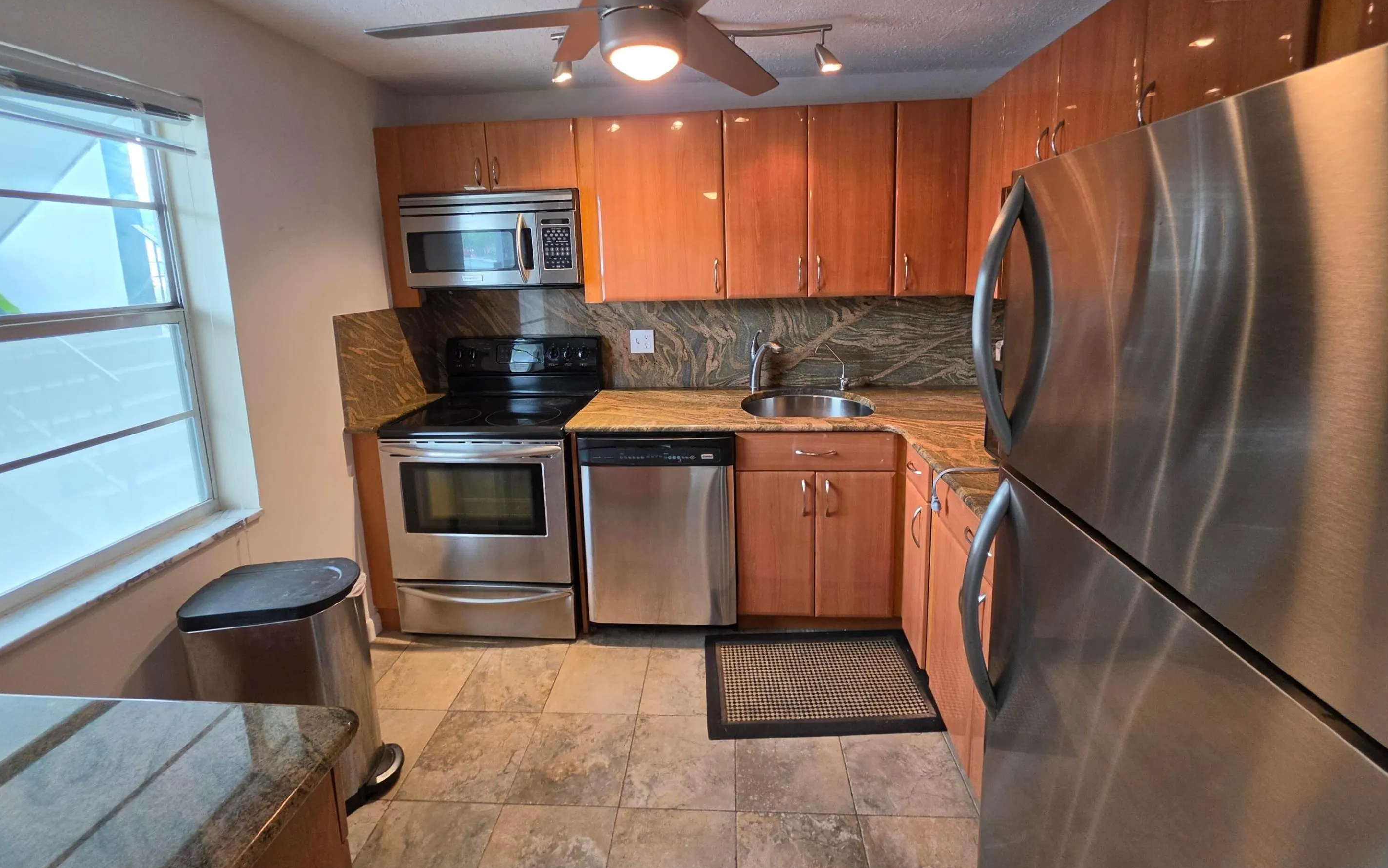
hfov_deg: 105.3
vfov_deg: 77.8
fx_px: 530
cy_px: 352
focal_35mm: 14
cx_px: 696
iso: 250
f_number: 1.9
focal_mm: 2.2
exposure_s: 1/120
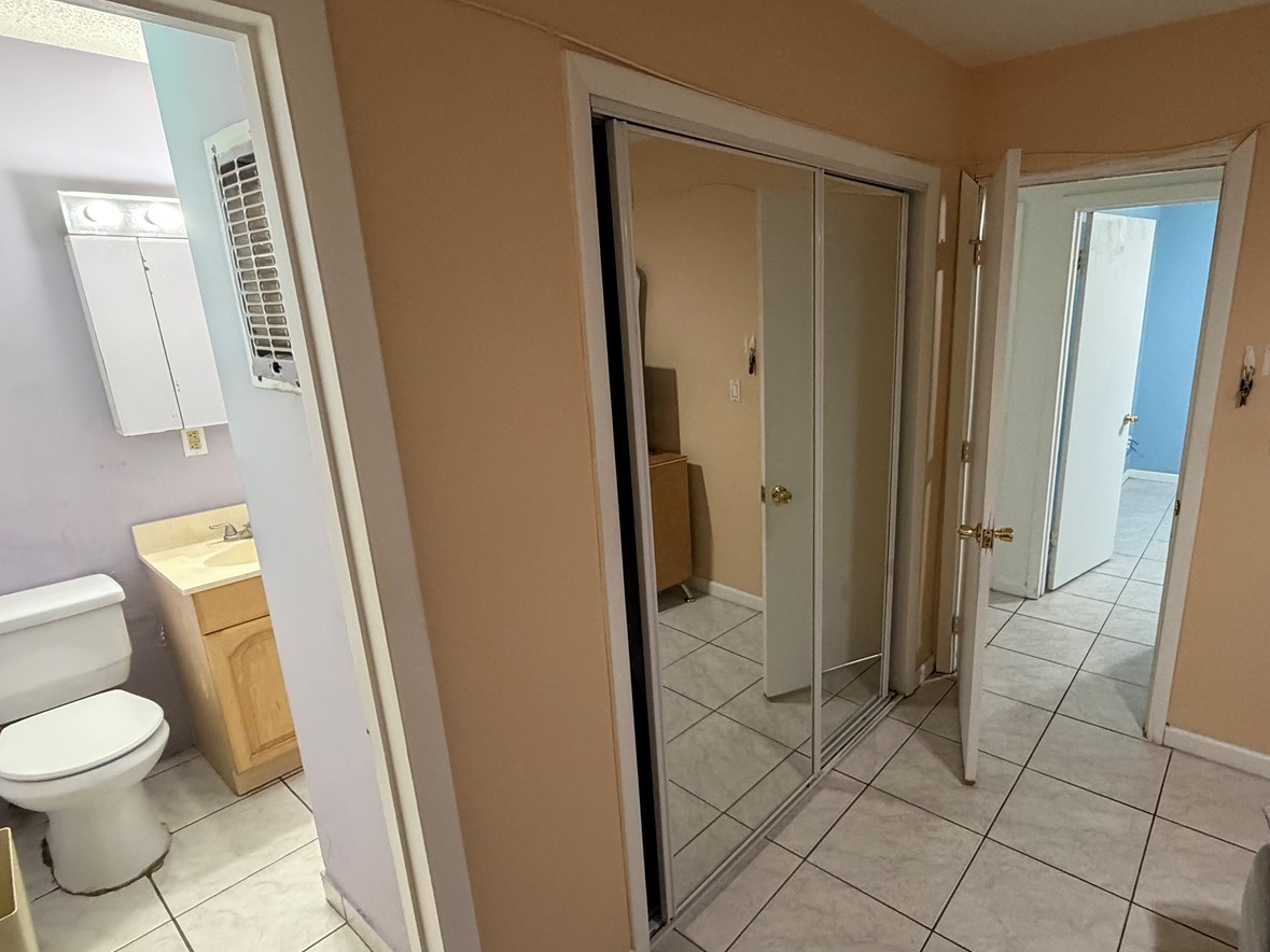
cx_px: 758
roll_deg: +1.6
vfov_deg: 68.7
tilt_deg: -15.5
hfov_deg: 83.7
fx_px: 697
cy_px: 484
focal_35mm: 19
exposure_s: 1/60
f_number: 2.2
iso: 500
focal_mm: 2.22
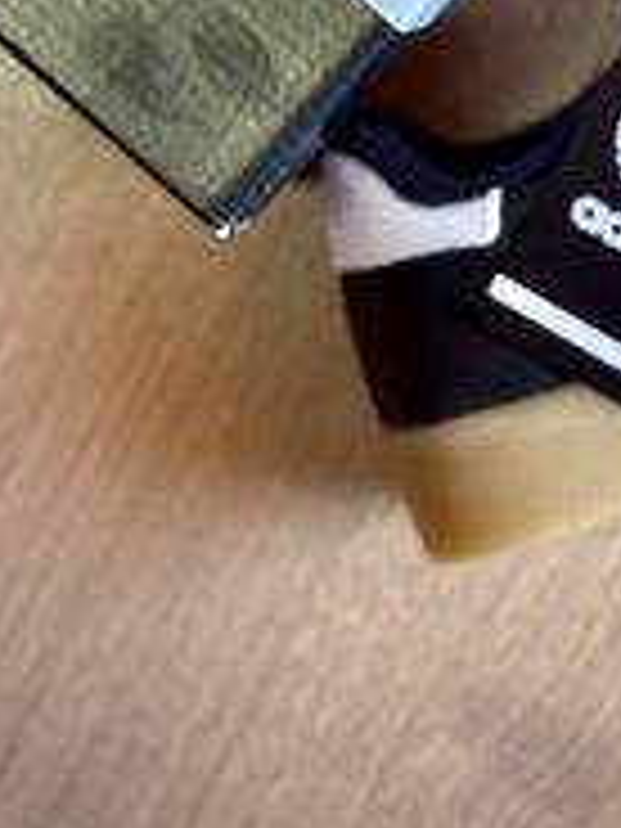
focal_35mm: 151
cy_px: -331
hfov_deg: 9.7
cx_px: 706
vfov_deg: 12.6
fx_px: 3612
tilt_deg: -83.3
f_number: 1.6
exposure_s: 1/60
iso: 80
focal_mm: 5.96
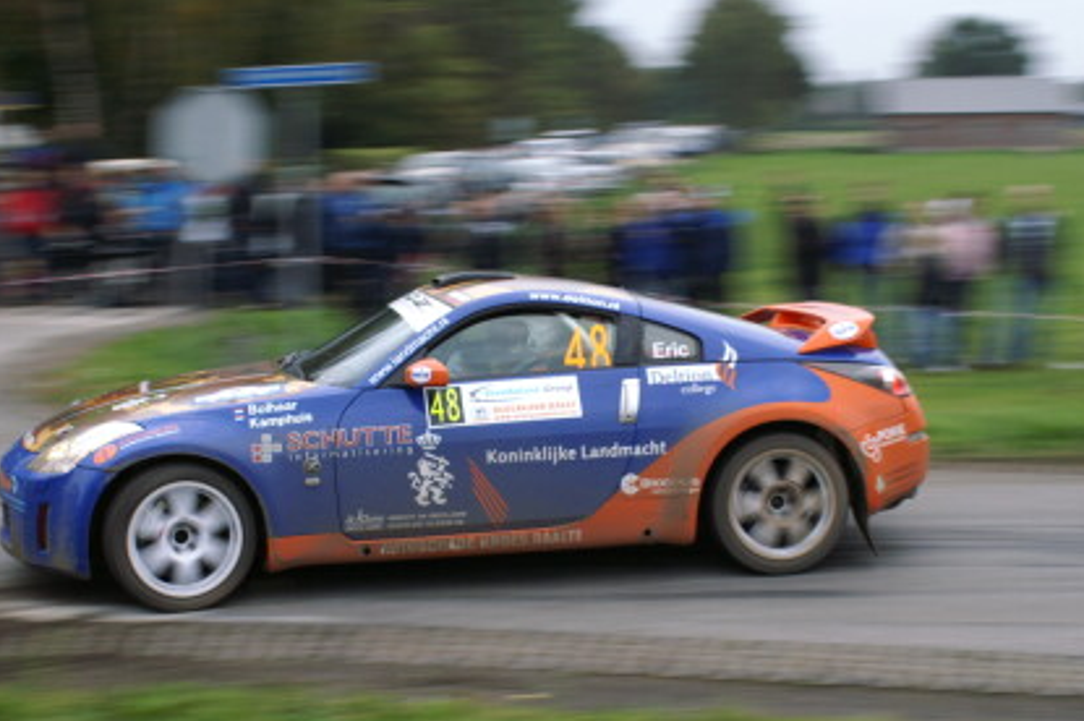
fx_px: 1956
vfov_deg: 20.9
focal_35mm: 65
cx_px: 502
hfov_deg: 31.0
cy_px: 430
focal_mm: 30
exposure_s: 1/40
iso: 400
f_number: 5
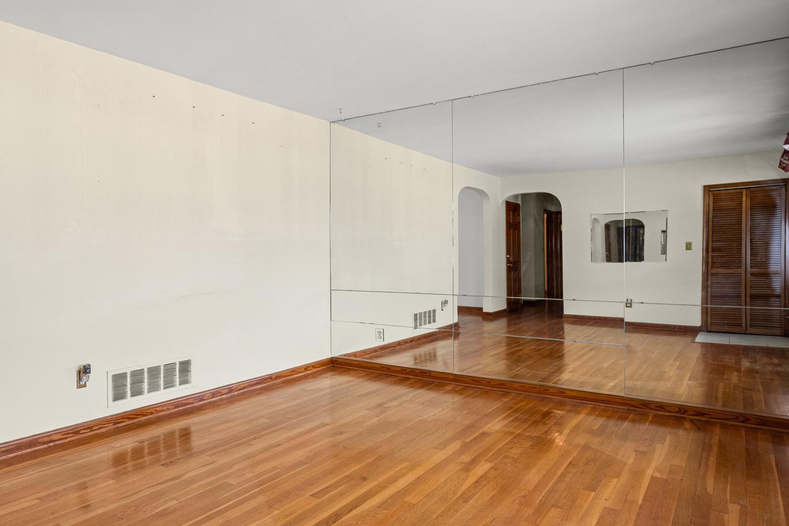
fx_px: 548
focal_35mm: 25
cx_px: 217
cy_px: 306
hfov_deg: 67.8
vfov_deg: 51.1
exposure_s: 1/20
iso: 640
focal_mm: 16
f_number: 8
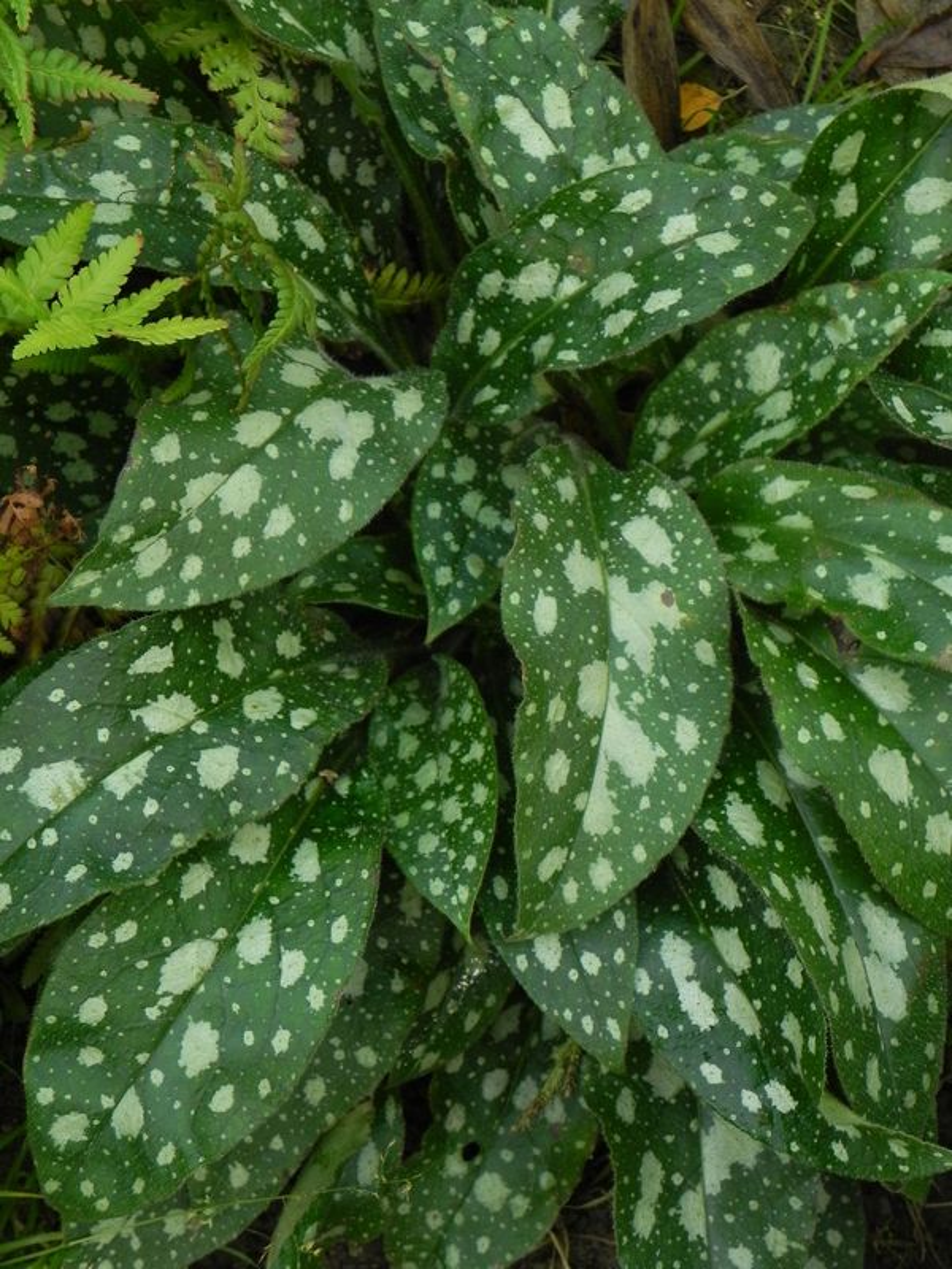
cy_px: 634
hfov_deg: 17.4
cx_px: 476
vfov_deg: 23.0
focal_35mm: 85
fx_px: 3117
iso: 160
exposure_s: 1/60
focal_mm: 15.1
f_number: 4.5
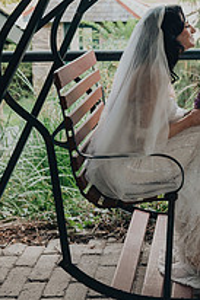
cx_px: 212
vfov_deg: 23.7
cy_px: 17
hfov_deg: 16.0
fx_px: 693
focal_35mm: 83
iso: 400
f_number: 4
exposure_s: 1/80
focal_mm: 38
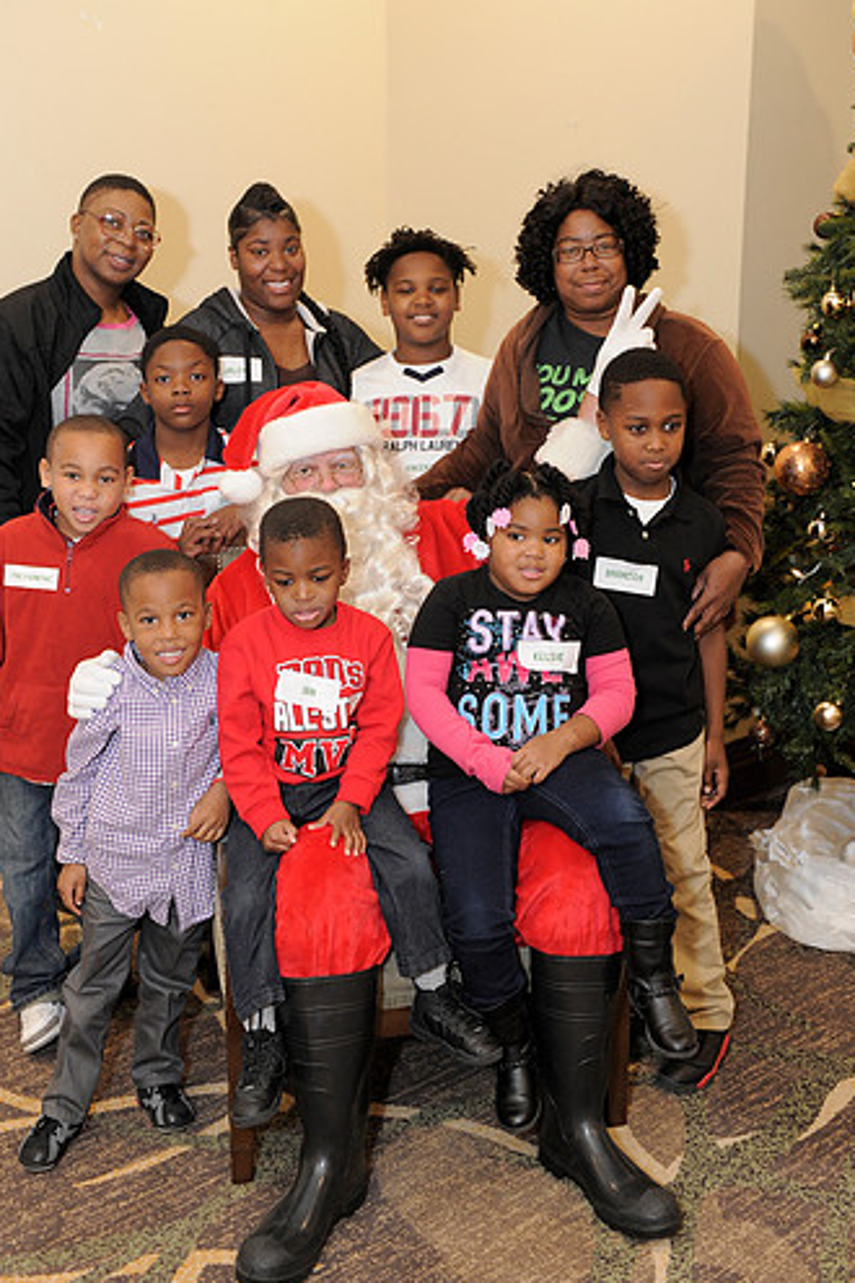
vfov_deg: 47.3
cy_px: 581
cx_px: 435
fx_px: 1461
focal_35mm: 41
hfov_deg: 32.6
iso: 1600
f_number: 4
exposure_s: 1/100
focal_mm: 35
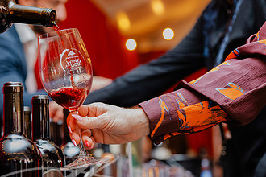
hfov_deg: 22.9
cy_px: 108
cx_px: 73
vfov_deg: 15.5
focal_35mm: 88
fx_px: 650
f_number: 2.8
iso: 2000
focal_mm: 50
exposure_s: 1/80
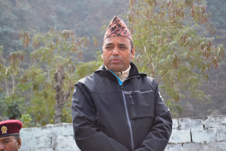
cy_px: 76
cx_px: 113
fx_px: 490
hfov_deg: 26.0
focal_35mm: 78
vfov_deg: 17.5
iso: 160
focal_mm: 52
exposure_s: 1/125
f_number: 5.6
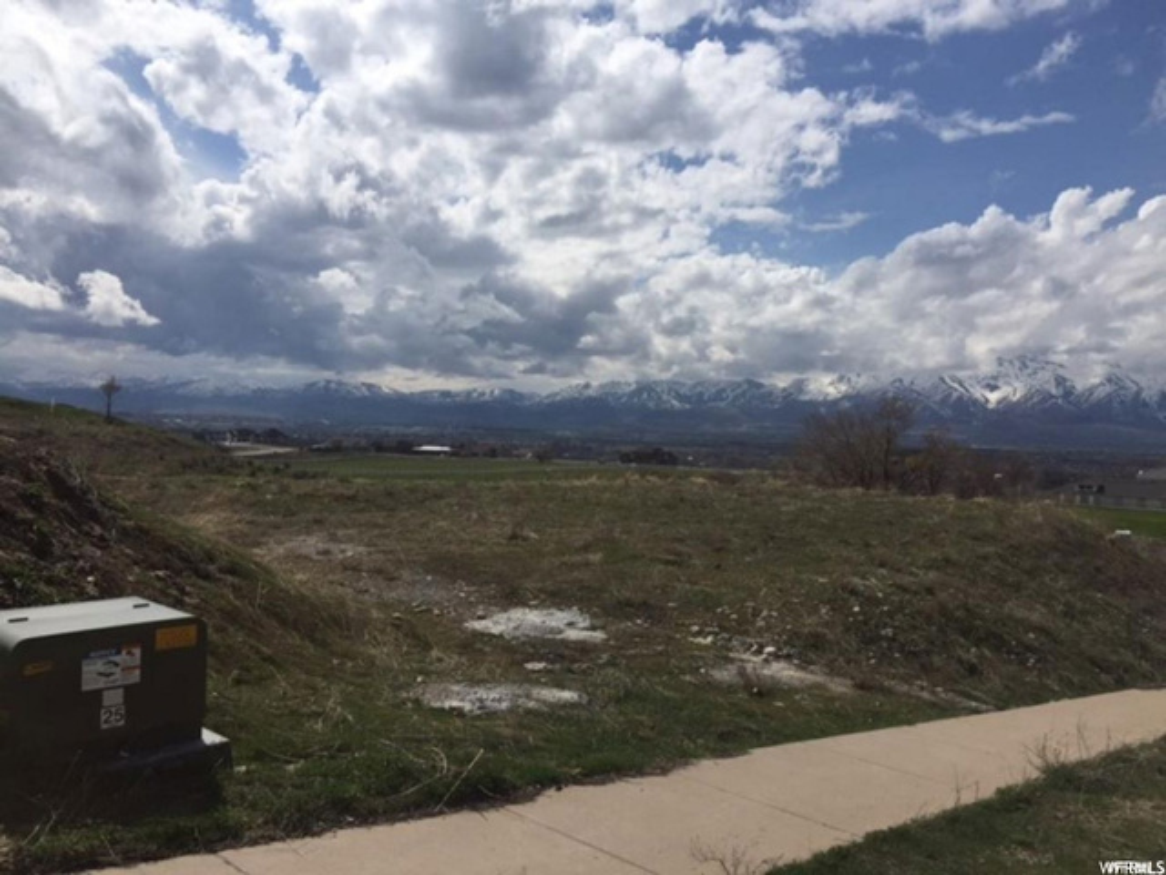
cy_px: 438
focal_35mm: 29
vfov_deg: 48.2
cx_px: 583
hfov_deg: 61.7
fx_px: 977
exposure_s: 1/6623
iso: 32
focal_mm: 4.15
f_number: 2.2
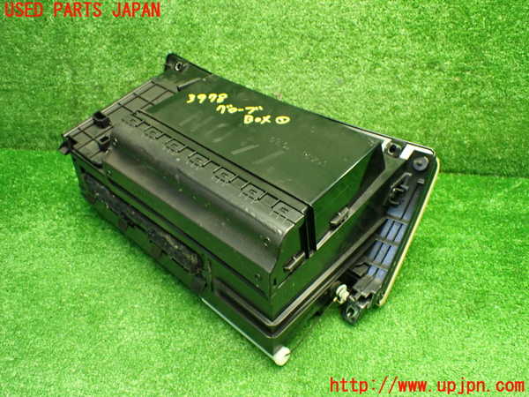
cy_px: 198
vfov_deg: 46.8
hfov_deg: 60.0
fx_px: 458
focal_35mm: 30
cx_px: 264
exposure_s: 1/50
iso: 800
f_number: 2.3
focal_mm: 5.4
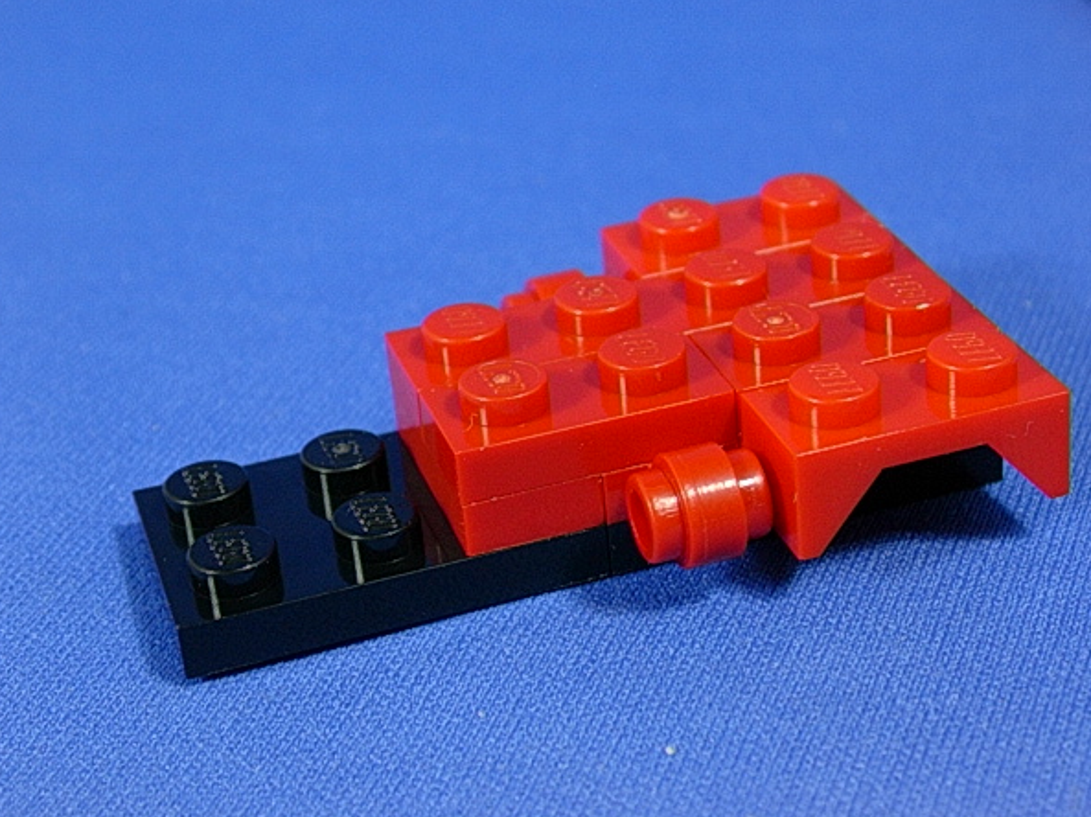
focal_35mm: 81
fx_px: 2551
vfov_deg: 18.2
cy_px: 379
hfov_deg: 24.1
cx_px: 561
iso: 70
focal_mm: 11.3
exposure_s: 1/6.5
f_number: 3.8
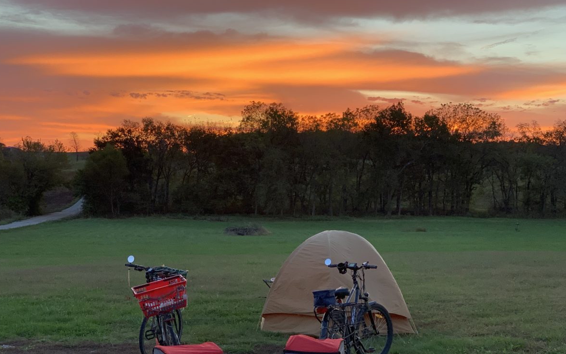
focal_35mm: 56
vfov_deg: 23.1
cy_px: 204
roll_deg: -0.8
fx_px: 864
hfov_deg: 36.3
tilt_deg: -0.8
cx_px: 281
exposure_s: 1/122
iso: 80
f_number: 2.4
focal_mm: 6
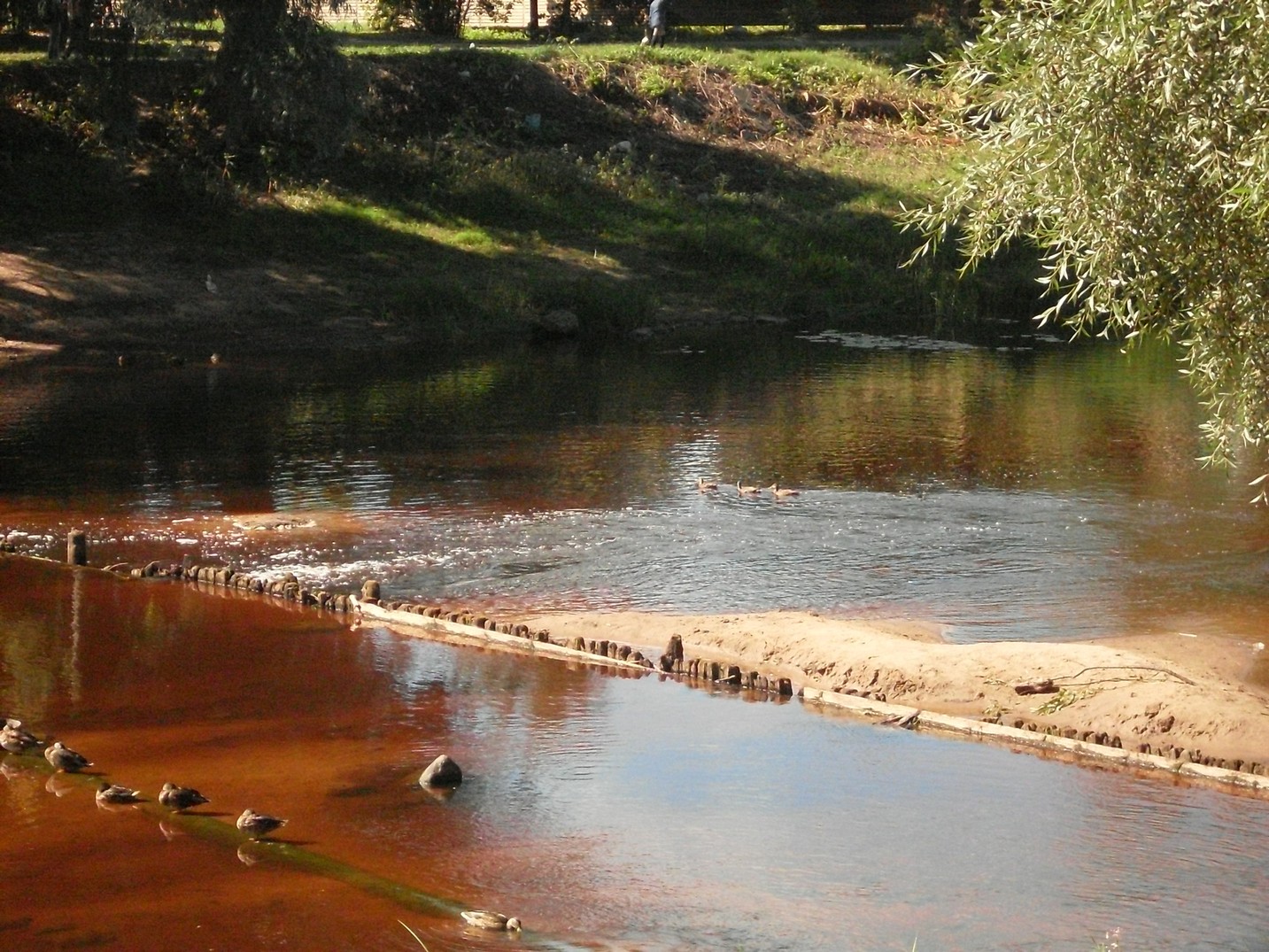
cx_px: 634
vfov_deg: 13.0
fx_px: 4180
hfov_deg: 17.3
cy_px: 476
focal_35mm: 114
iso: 400
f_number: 5.2
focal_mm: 18.9
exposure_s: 1/750
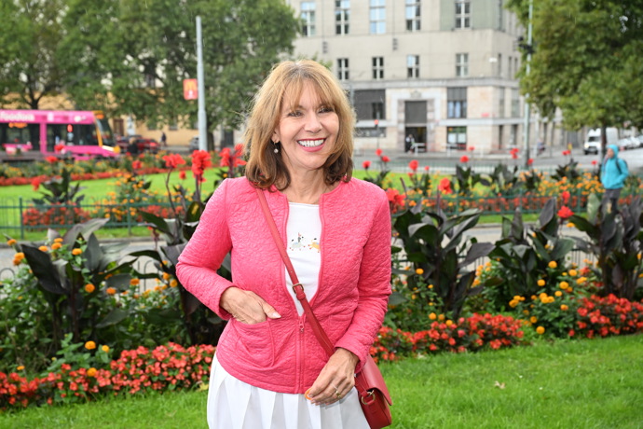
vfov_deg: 31.9
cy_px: 214
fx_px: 750
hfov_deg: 46.4
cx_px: 322
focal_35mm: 42
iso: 800
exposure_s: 1/320
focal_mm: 42
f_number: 5
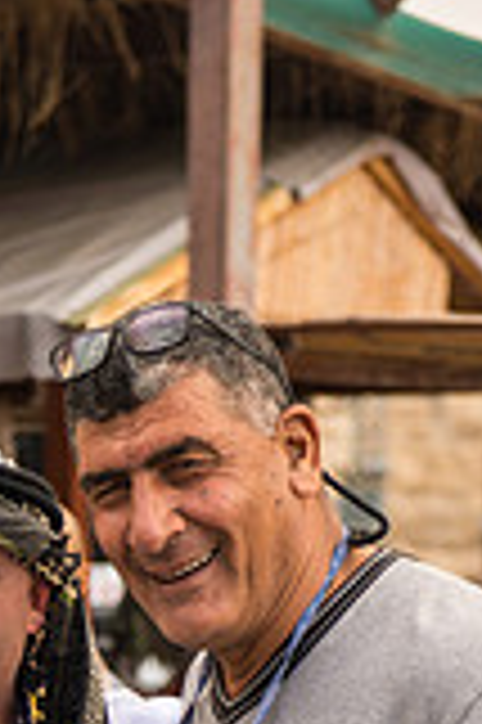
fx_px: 3945
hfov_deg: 7.0
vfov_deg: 10.2
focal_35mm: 196
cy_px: 1007
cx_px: 14
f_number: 2.8
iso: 200
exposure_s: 1/1000
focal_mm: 70
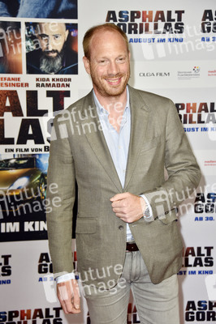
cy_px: 162
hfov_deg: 15.2
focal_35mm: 90
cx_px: 108
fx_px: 811
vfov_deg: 22.6
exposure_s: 1/125
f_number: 5.6
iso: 640
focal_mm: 90
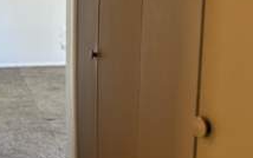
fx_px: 393
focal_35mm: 57
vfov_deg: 22.8
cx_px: -11
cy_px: 65
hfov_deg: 32.3
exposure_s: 1/60
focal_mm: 6.86
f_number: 1.78
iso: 250
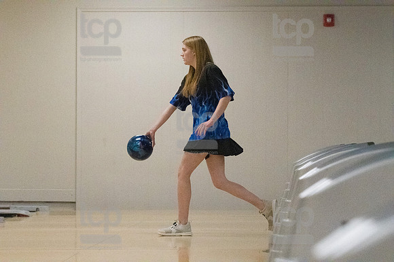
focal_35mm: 174
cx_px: 197
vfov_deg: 7.9
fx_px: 1903
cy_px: 131
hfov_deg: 11.8
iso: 10000
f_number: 4
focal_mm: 116
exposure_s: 1/1250
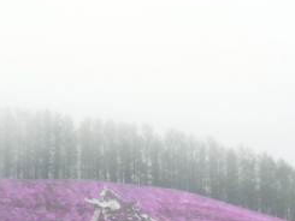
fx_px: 1066
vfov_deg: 11.7
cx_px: 108
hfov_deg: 15.7
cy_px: 257
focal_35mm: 125
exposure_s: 1/250
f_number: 3.2
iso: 100
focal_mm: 8.4
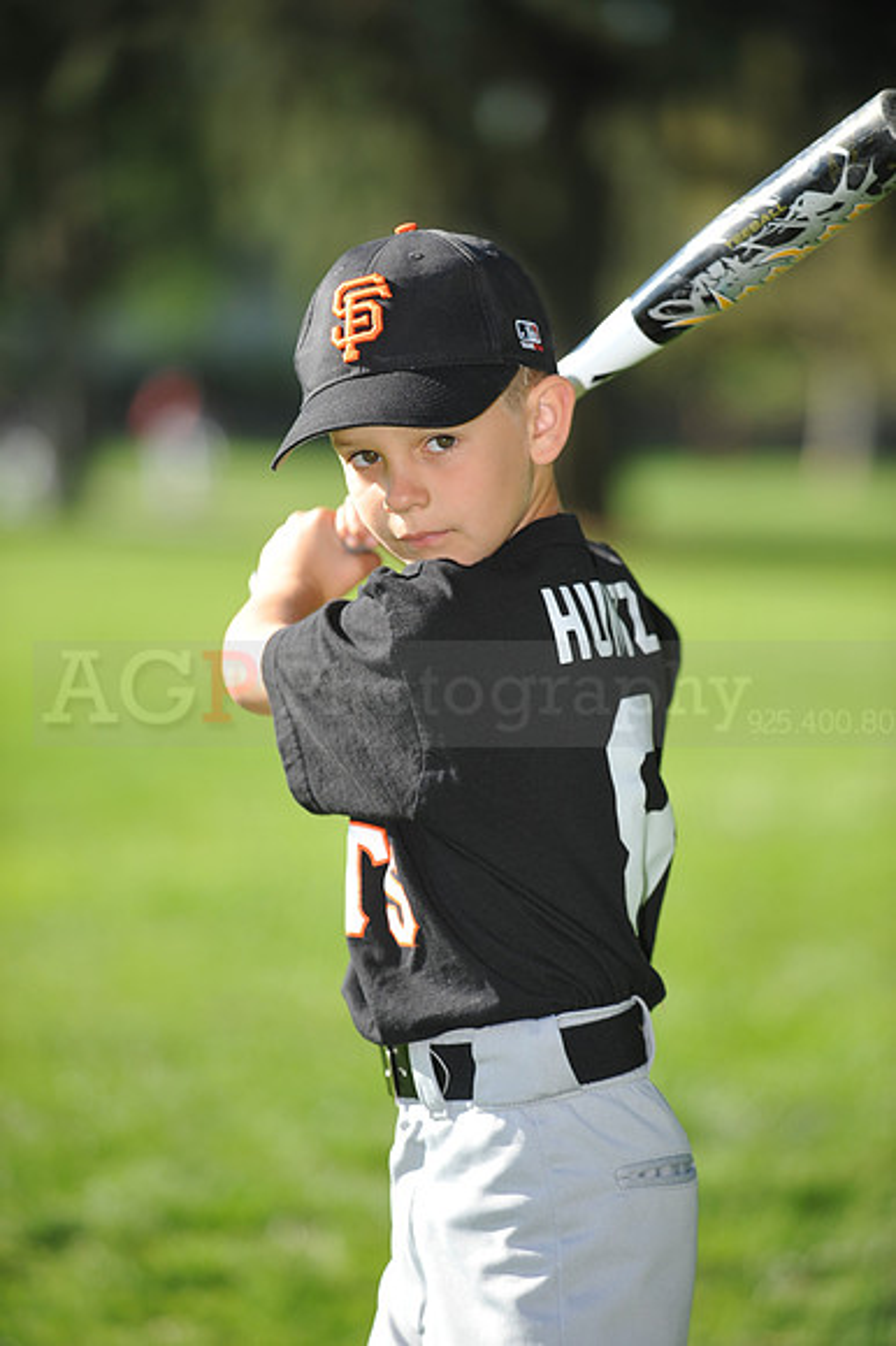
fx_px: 6167
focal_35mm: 165
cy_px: 673
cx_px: 448
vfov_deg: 12.5
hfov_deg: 8.3
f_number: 4
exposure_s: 1/800
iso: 200
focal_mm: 165
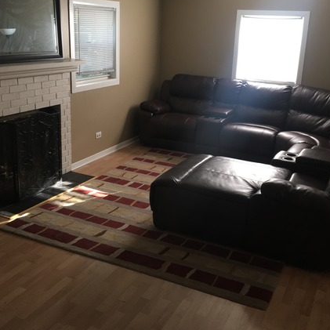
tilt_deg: -16.3
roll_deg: -2.4
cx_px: 176
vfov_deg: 42.7
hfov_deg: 42.8
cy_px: 143
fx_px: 421
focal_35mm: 39
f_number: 2.2
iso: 64
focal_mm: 4.15
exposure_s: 1/30
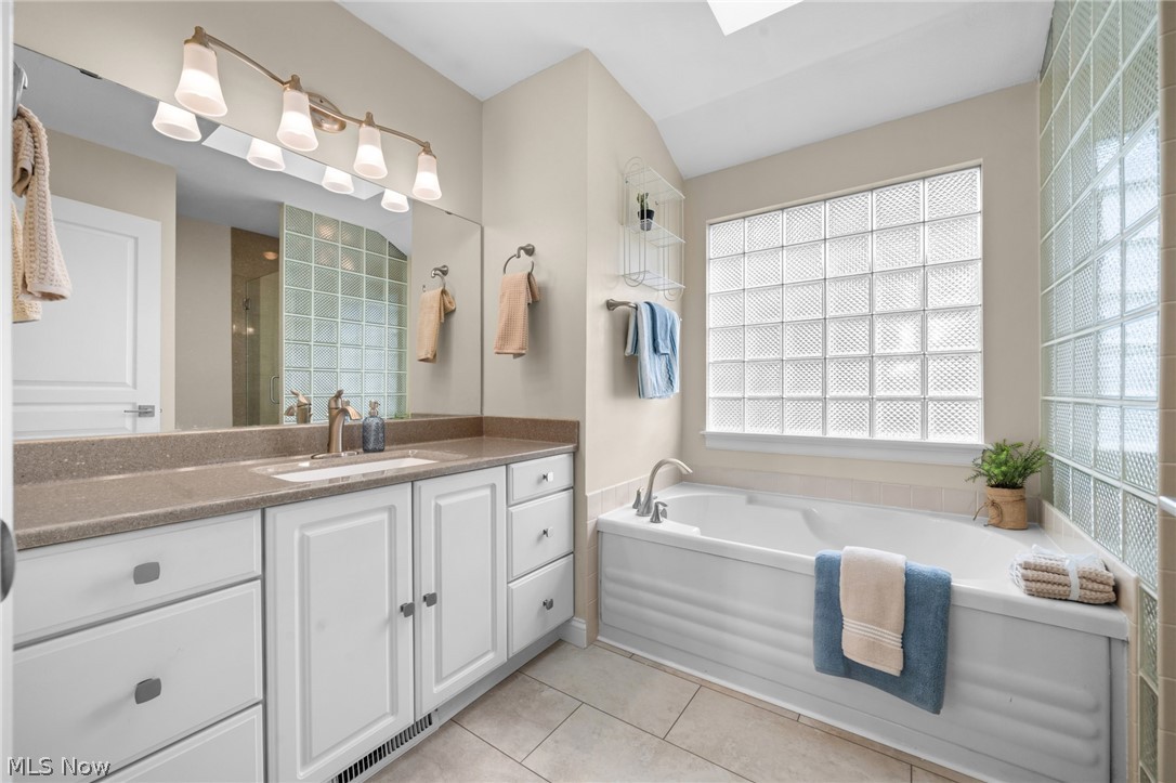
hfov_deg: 108.4
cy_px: 392
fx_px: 424
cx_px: 588
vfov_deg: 85.4
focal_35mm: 13
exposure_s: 1/80
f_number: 9
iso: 250
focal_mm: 13
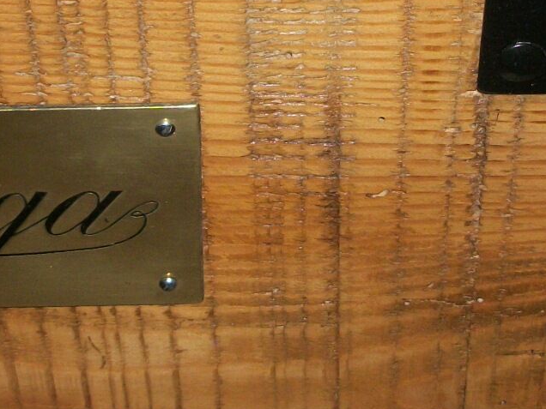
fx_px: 1625
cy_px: 34
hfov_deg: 19.1
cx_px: 259
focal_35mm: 103
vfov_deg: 14.2
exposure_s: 1/30
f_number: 2.9
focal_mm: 5.7
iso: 80
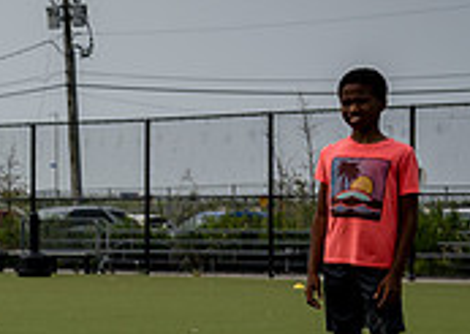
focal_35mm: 176
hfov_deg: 10.8
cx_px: -325
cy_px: 313
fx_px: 2346
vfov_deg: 8.1
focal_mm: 45
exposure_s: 1/3200
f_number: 4
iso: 250
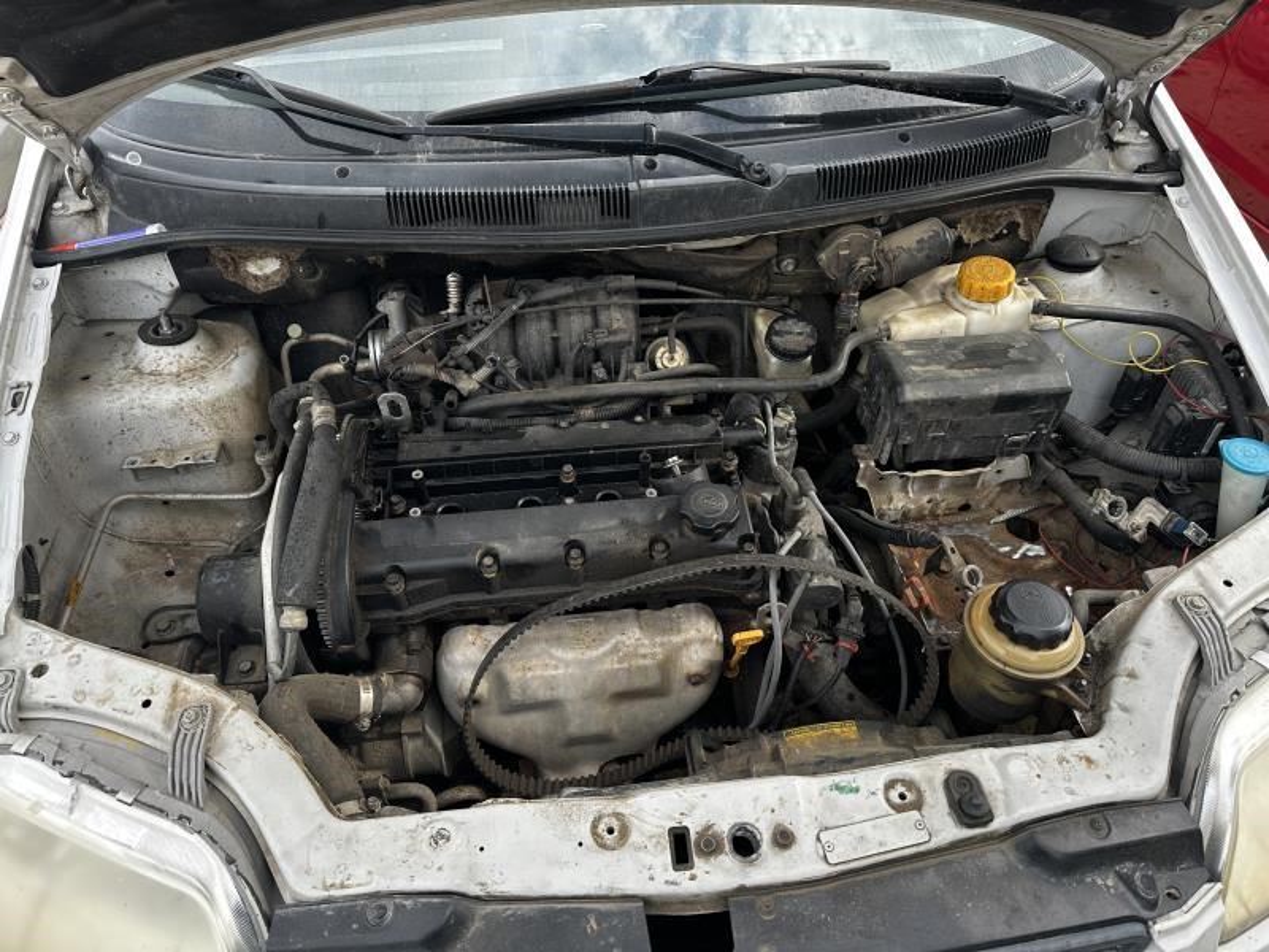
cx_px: 634
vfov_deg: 56.8
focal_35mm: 24
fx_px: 880
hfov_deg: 71.6
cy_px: 476
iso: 80
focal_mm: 6.86
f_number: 1.78
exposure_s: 1/291
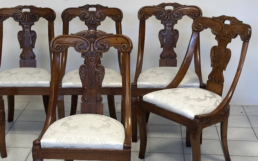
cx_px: 77
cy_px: 109
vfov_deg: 17.6
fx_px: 520
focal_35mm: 74
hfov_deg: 27.6
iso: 125
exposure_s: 1/100
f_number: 1.78
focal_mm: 6.86
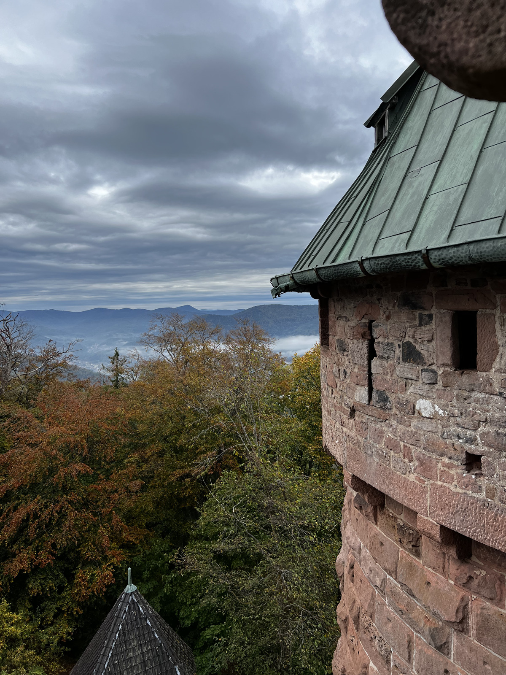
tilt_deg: -2.4
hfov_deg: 53.1
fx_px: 507
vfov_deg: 67.3
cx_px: 253
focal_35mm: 26
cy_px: 338
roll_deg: +0.5
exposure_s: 1/1295
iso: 50
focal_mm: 5.7
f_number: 1.5
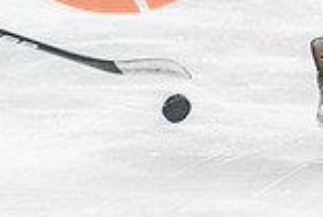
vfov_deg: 2.3
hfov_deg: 3.4
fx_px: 5501
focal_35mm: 612
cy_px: -6
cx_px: 463
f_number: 2.8
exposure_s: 1/800
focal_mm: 105
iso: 3200
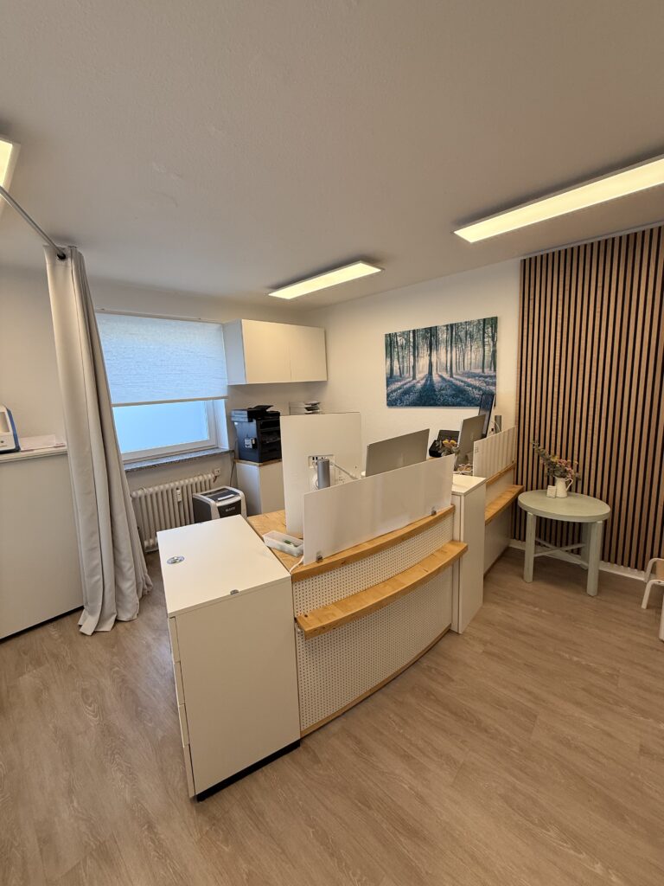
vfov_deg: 102.1
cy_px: 443
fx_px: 358
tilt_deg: -8.6
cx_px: 332
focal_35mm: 14
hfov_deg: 85.7
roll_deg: +2.0
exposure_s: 1/99
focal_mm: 2.22
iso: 80
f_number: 2.2
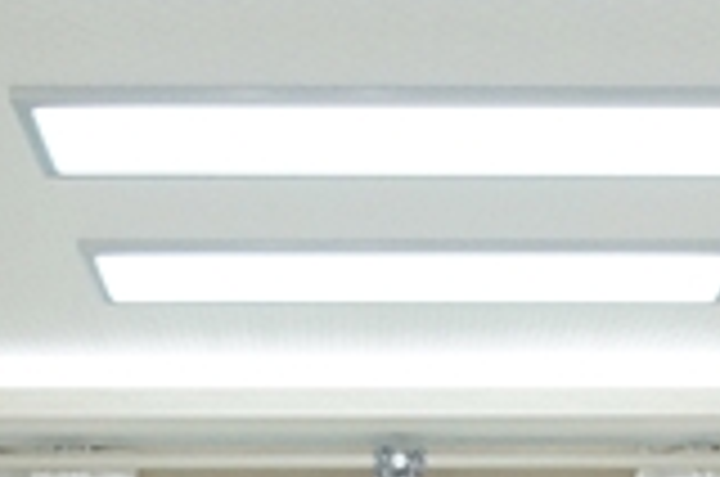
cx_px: 428
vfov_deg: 13.4
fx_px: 1796
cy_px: 886
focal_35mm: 90
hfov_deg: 22.6
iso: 800
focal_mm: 12
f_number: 4
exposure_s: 1/250
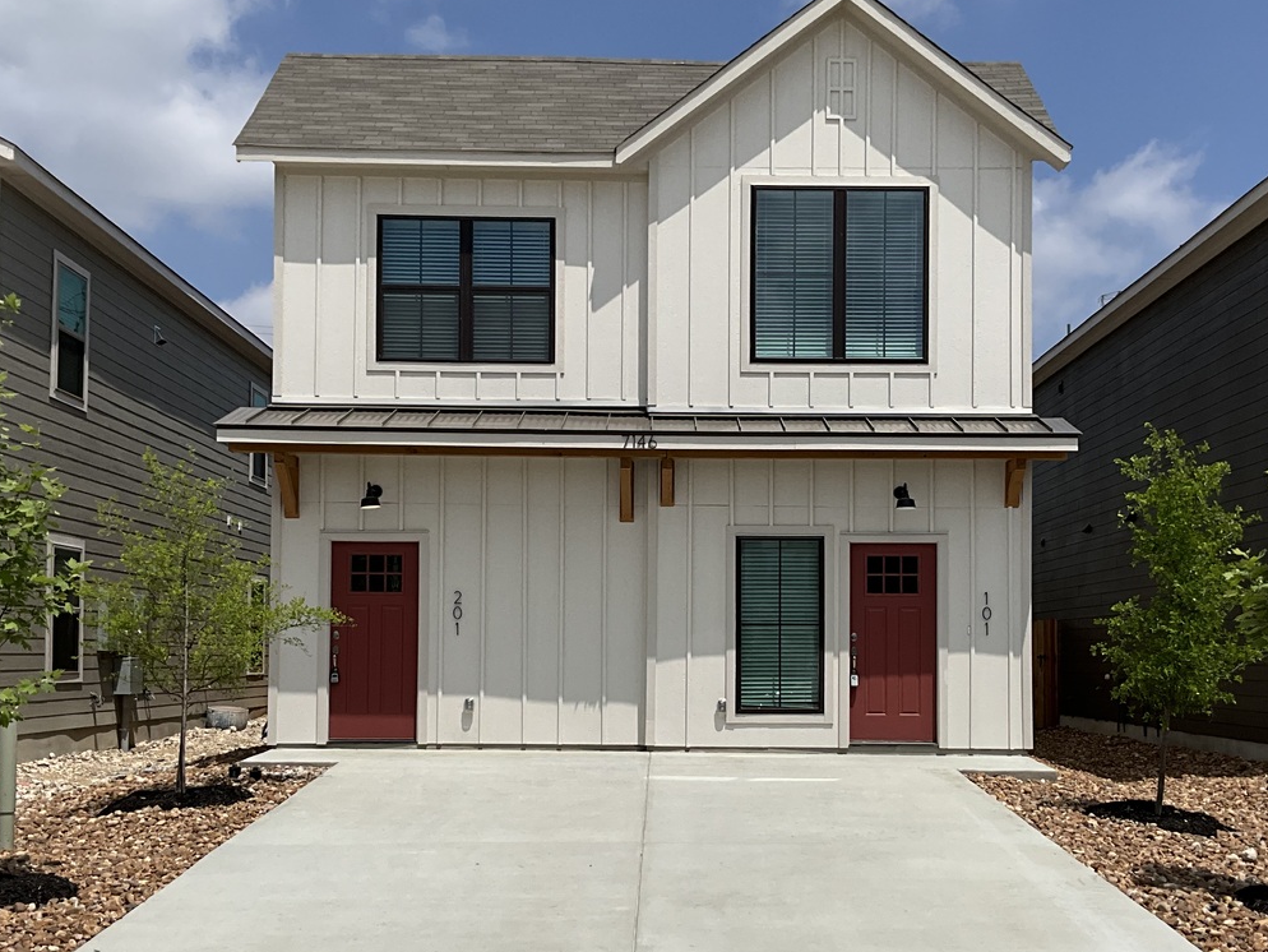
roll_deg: -0.7
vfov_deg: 34.1
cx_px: 689
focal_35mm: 42
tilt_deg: +1.9
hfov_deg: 44.7
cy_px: 609
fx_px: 1539
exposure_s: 1/5263
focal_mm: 3
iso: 25
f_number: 1.8
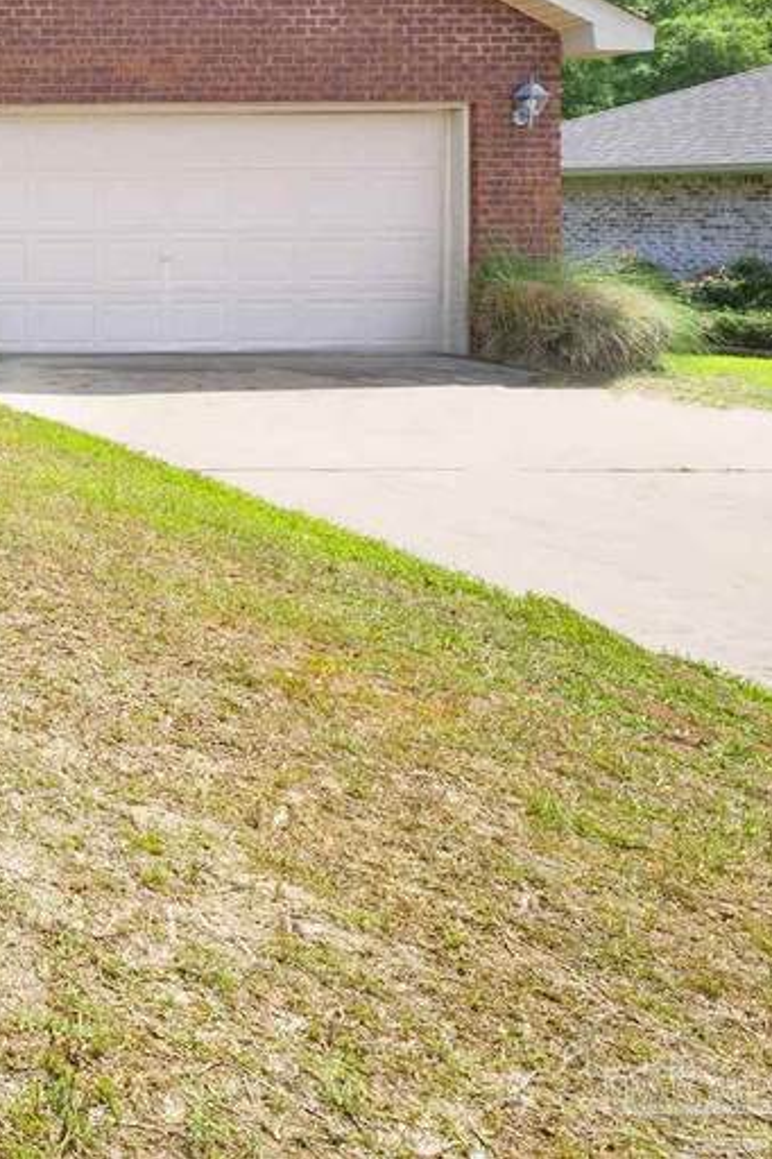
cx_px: -632
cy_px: 196
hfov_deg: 22.0
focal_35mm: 35
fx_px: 1127
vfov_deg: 50.4
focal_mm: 14
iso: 400
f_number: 11
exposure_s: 1/250
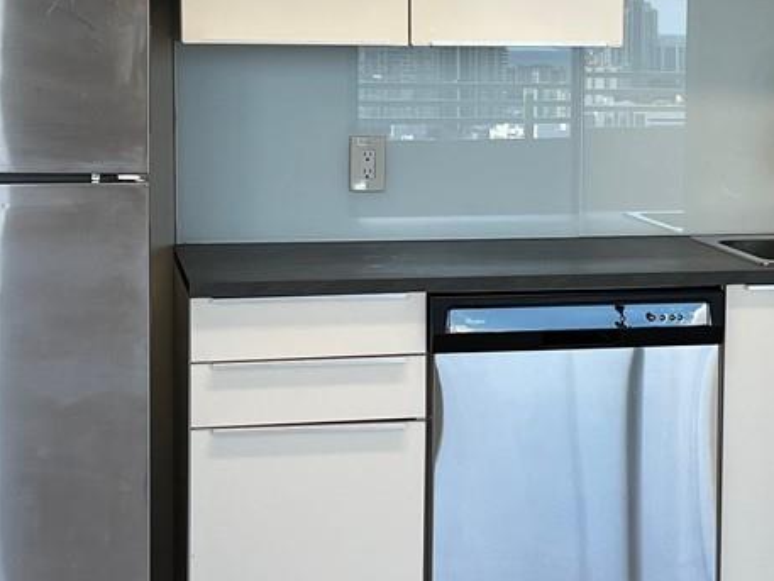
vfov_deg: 16.2
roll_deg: -0.3
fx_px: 2035
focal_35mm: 91
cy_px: 188
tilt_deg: -5.2
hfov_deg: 21.3
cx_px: 593
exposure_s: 1/155
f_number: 1.5
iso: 40
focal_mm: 5.7
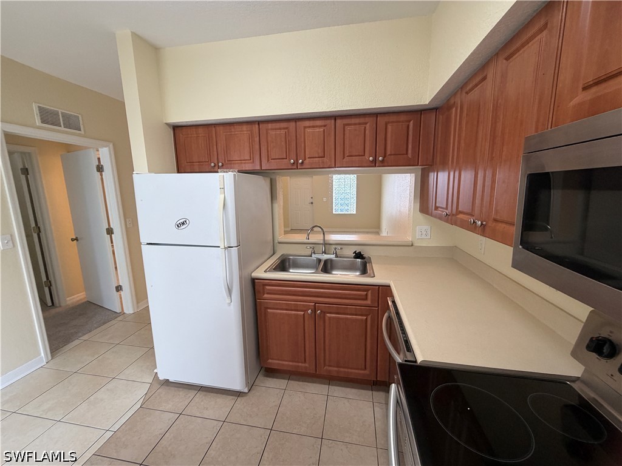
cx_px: 311
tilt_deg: -9.9
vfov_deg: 85.7
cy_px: 233
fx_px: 252
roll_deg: +1.1
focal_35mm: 14
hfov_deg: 102.1
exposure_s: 1/120
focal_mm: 2.22
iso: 250
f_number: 2.2
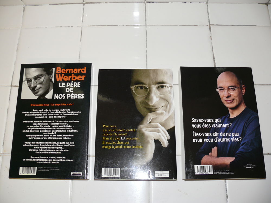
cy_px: 102
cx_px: 136
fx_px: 274
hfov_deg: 52.6
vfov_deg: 40.7
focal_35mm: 35
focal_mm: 7.4
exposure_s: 1/30
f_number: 2.8
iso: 100
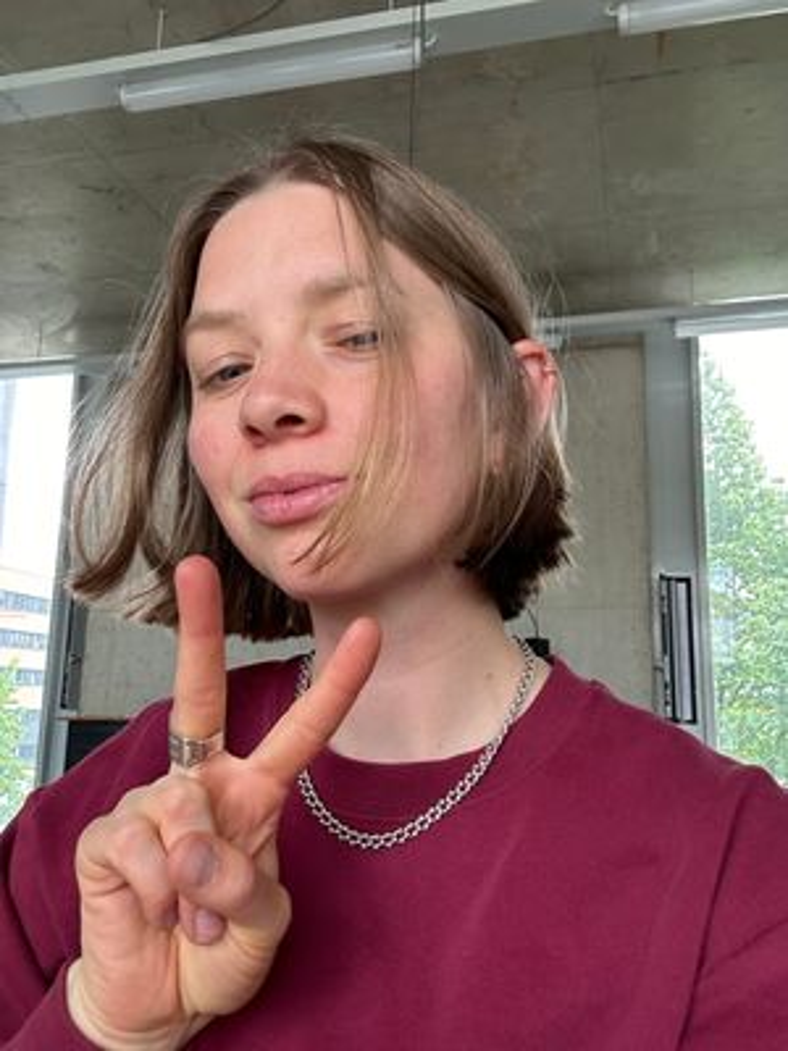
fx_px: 911
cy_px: 526
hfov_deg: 46.8
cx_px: 394
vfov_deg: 60.0
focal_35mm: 30
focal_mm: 2.69
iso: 80
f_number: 1.9
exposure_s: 1/102
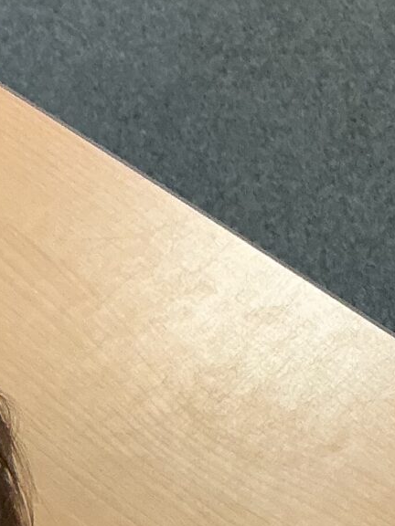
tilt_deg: -65.6
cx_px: 646
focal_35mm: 129
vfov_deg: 14.0
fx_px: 1963
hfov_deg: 10.9
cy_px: 852
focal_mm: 3
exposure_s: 1/60
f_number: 1.8
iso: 80
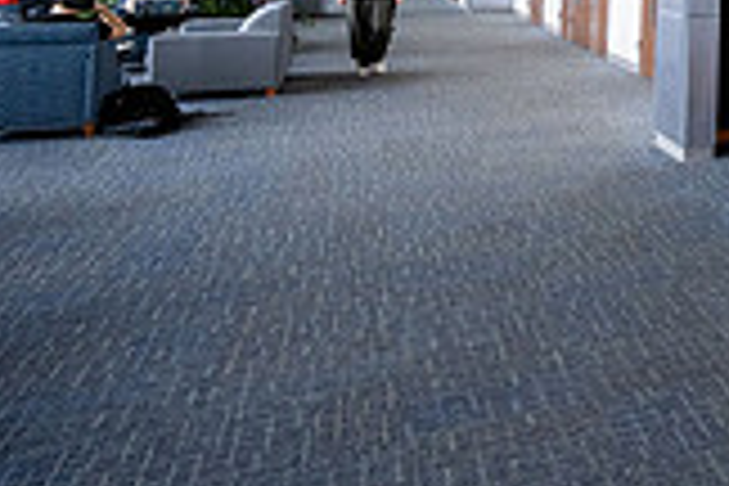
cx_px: 1116
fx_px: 1012
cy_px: -97
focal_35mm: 50
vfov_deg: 24.5
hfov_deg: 26.9
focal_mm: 14
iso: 1250
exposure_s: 1/250
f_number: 4
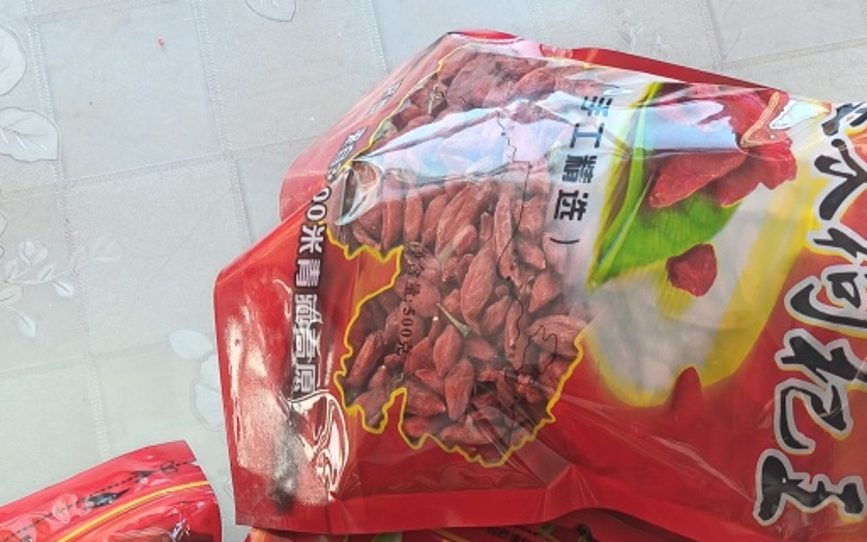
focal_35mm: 53
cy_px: 861
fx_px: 1252
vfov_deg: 20.2
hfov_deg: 37.9
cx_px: 562
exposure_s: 1/100
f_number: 1.75
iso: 373
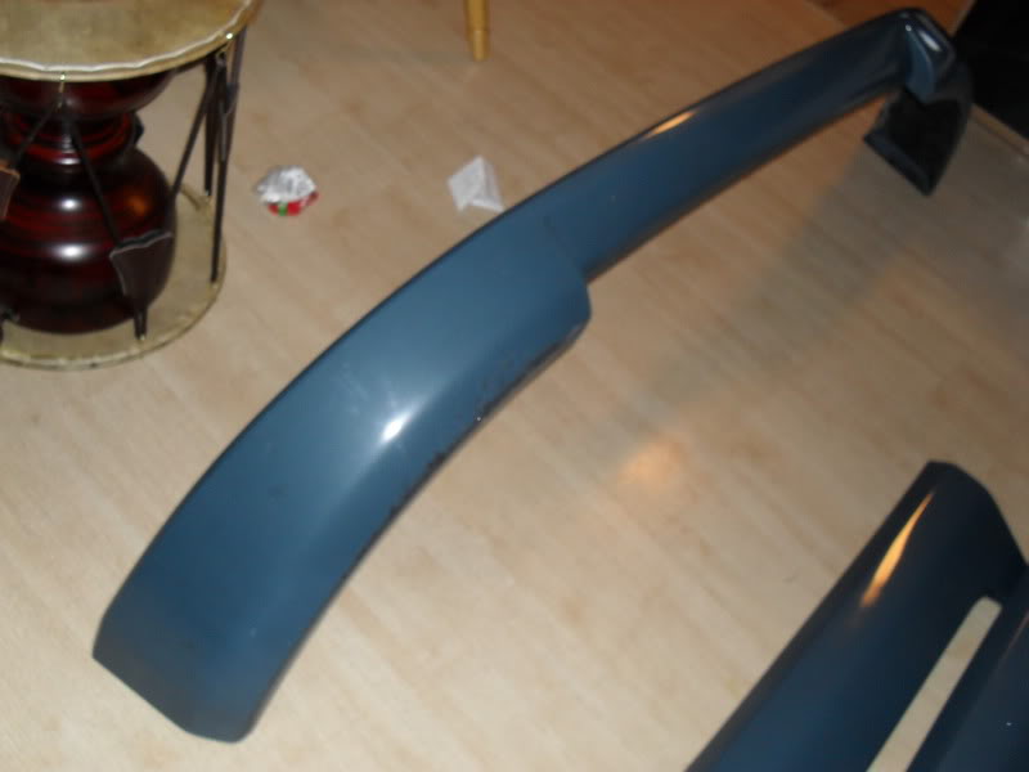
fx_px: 1040
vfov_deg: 40.7
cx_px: 514
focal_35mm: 35
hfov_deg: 52.6
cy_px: 386
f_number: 3.2
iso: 200
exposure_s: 1/45
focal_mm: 6.3
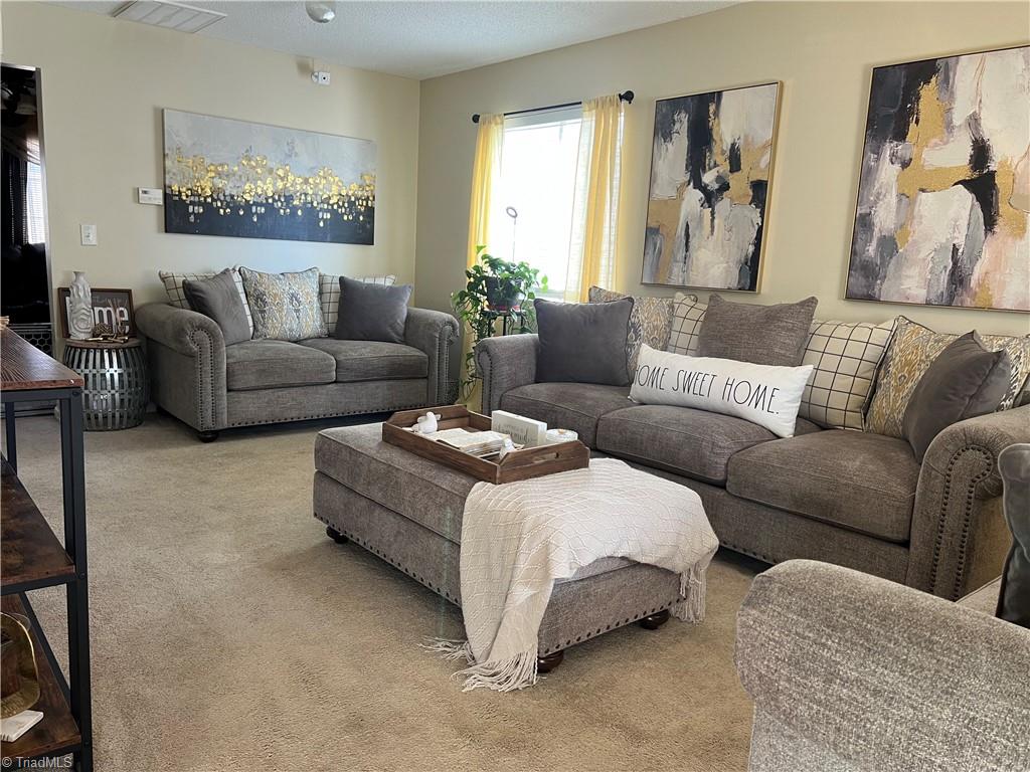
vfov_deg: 53.1
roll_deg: -2.6
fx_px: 774
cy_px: 386
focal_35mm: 26
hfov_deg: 67.3
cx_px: 515
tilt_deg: -10.6
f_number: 1.5
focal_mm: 5.7
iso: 80
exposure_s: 1/60
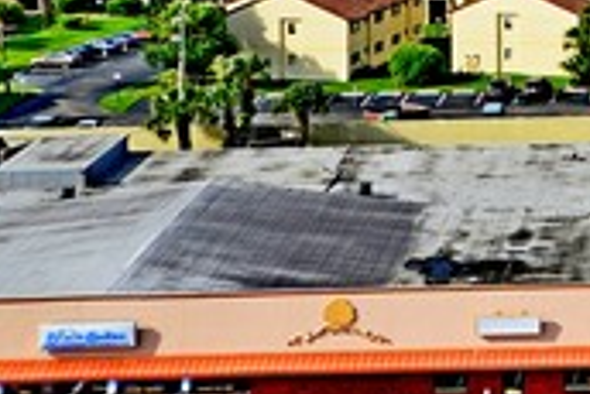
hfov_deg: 14.6
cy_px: -305
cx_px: 786
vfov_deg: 9.8
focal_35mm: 134
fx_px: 2198
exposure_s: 1/250
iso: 100
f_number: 8
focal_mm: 24
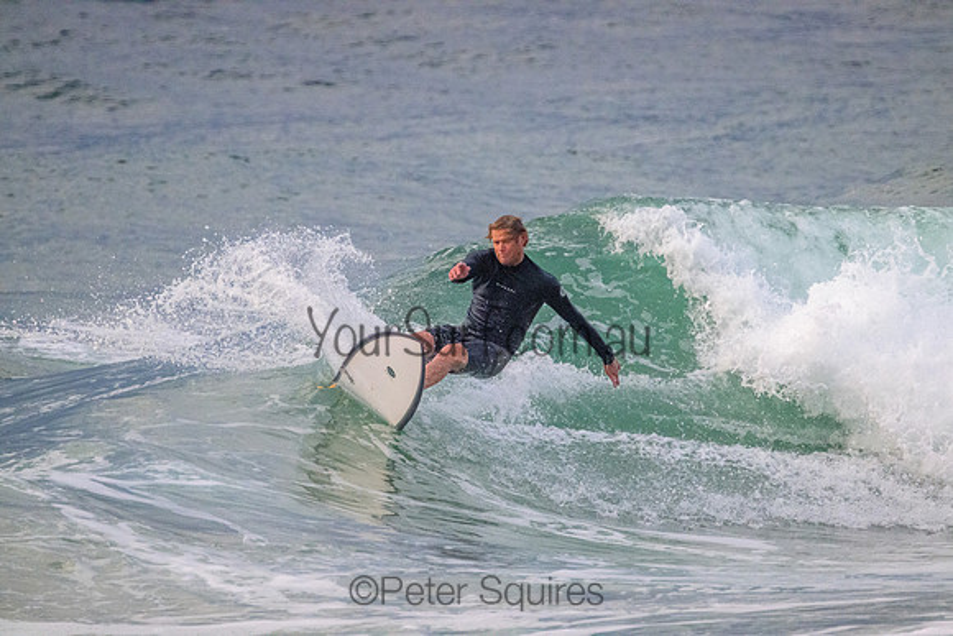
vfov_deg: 1.7
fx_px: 21182
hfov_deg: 2.6
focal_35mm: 800
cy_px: 318
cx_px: 476
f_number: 11
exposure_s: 1/2000
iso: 6400
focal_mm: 800
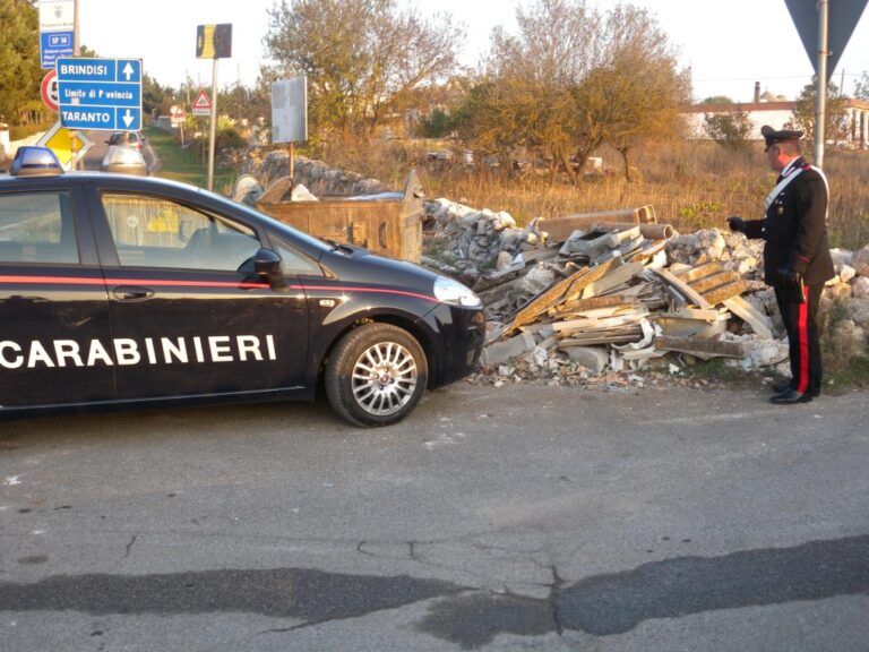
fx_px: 1054
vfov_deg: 34.3
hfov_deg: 44.8
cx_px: 434
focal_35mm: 42
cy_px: 326
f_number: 3.5
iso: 64
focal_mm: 9
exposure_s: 1/94.2
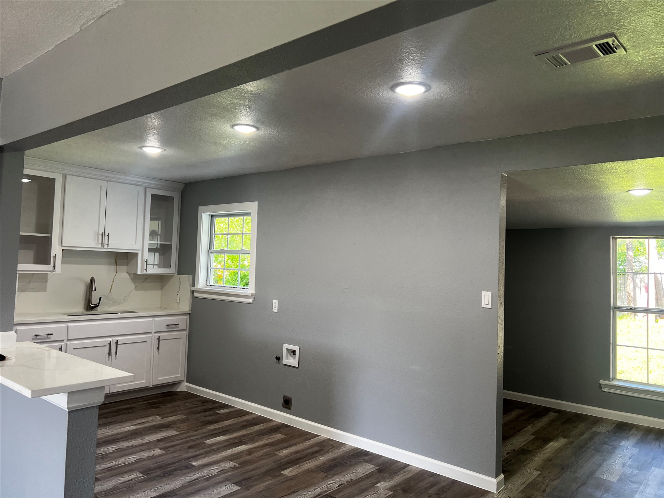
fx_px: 499
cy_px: 249
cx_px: 332
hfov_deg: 67.3
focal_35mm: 26
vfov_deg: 53.1
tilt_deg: +1.7
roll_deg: -1.2
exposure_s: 1/120
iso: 100
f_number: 1.5
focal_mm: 5.7
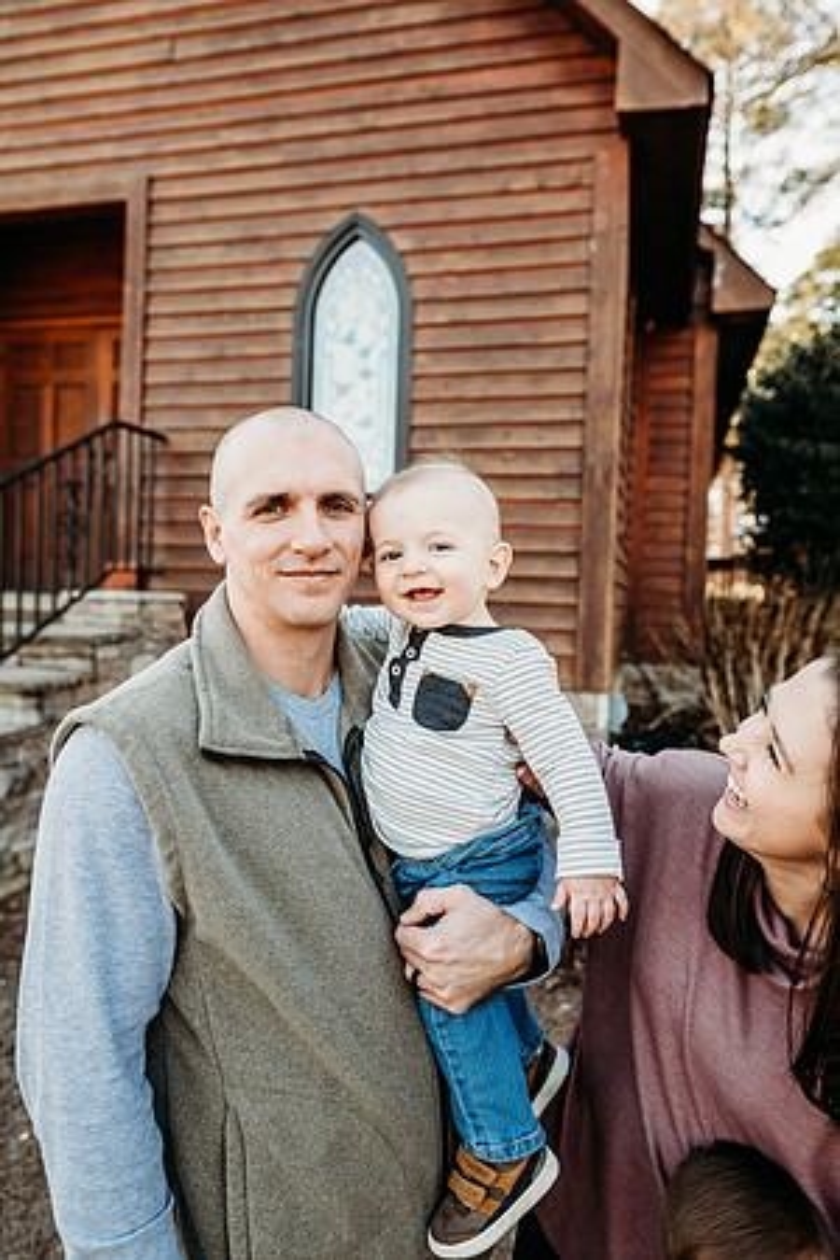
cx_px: 420
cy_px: 630
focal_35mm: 24
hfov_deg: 53.1
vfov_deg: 73.7
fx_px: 840
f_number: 2.8
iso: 250
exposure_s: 1/320
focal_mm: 24
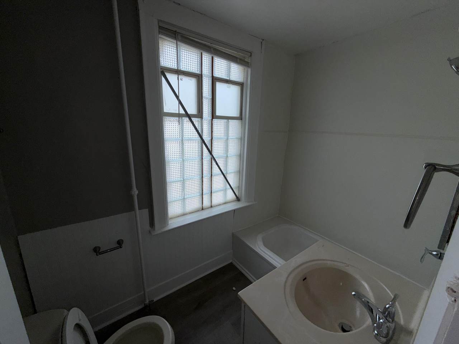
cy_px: 172
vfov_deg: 85.7
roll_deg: -0.3
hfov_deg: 102.1
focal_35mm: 14
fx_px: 186
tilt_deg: -14.8
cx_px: 230
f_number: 2.2
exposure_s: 1/303
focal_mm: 2.22
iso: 16
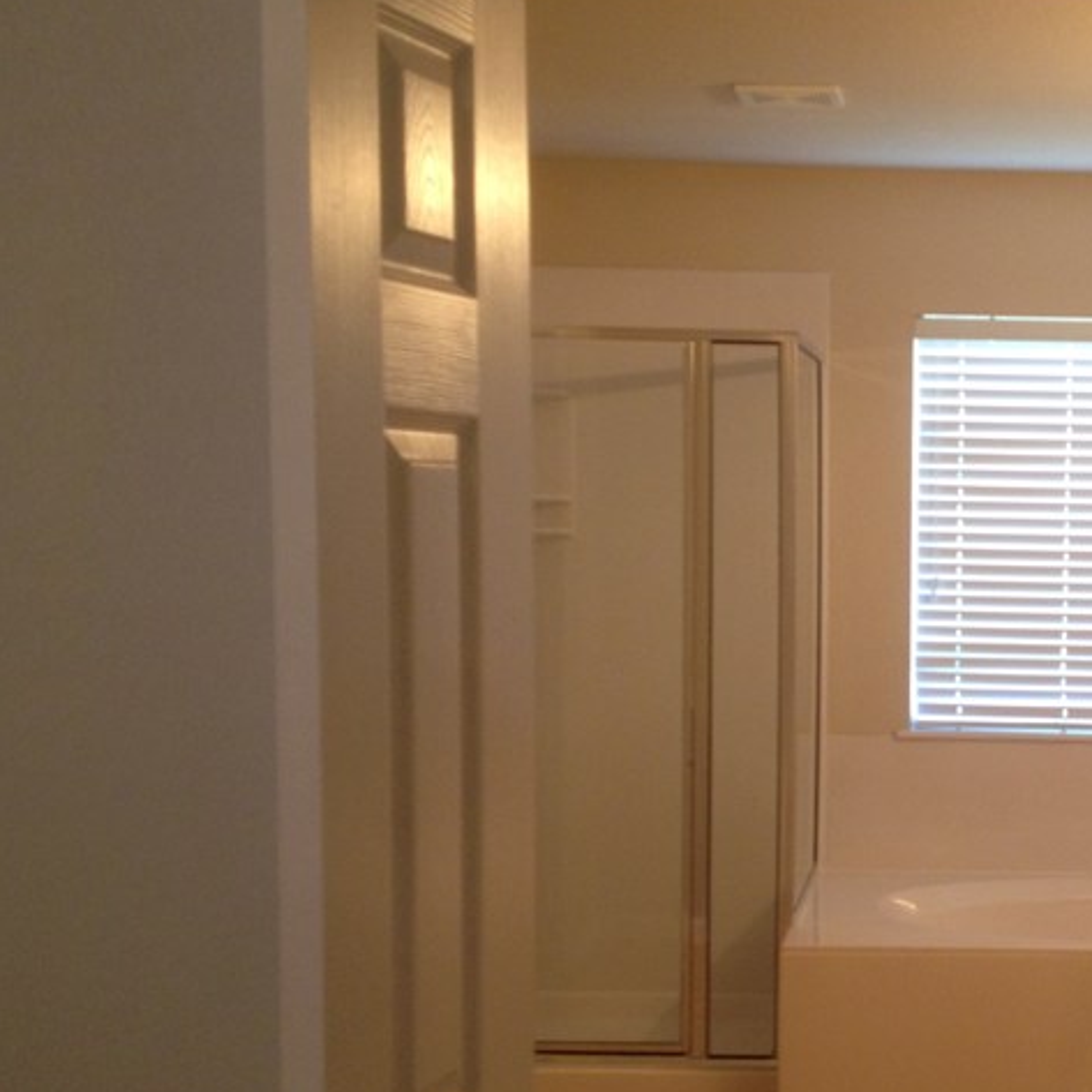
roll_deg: +0.1
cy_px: 713
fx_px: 2391
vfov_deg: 25.6
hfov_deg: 25.0
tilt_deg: -8.7
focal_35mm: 67
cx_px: 956
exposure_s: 1/20
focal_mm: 4.28
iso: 80
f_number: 2.4
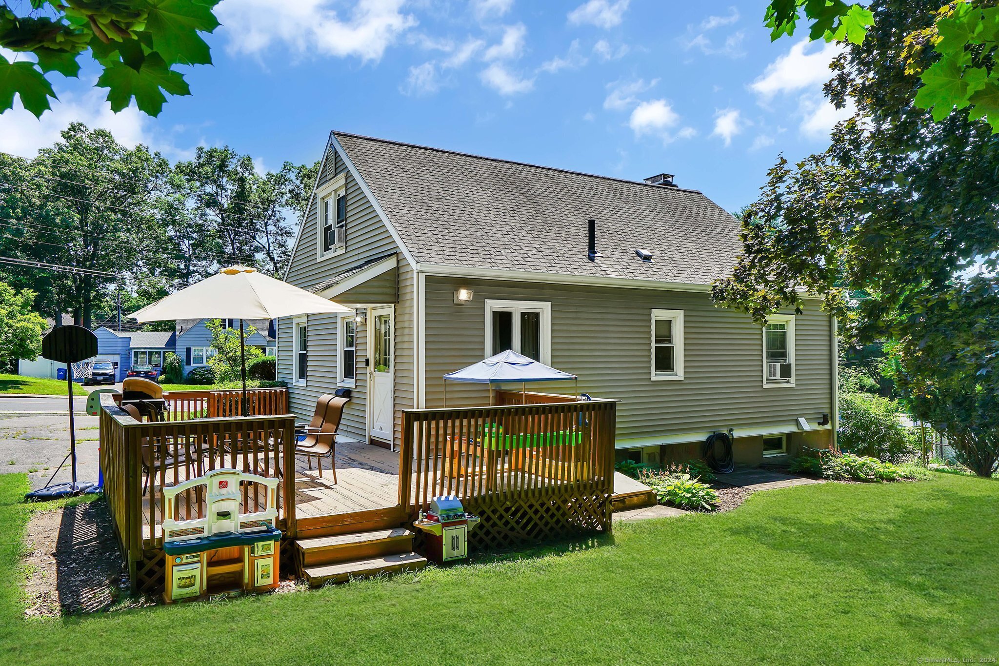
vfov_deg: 53.1
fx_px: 666
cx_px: 500
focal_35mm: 24
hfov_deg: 73.7
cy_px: 333
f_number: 11
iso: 100
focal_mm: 24
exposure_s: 1/125
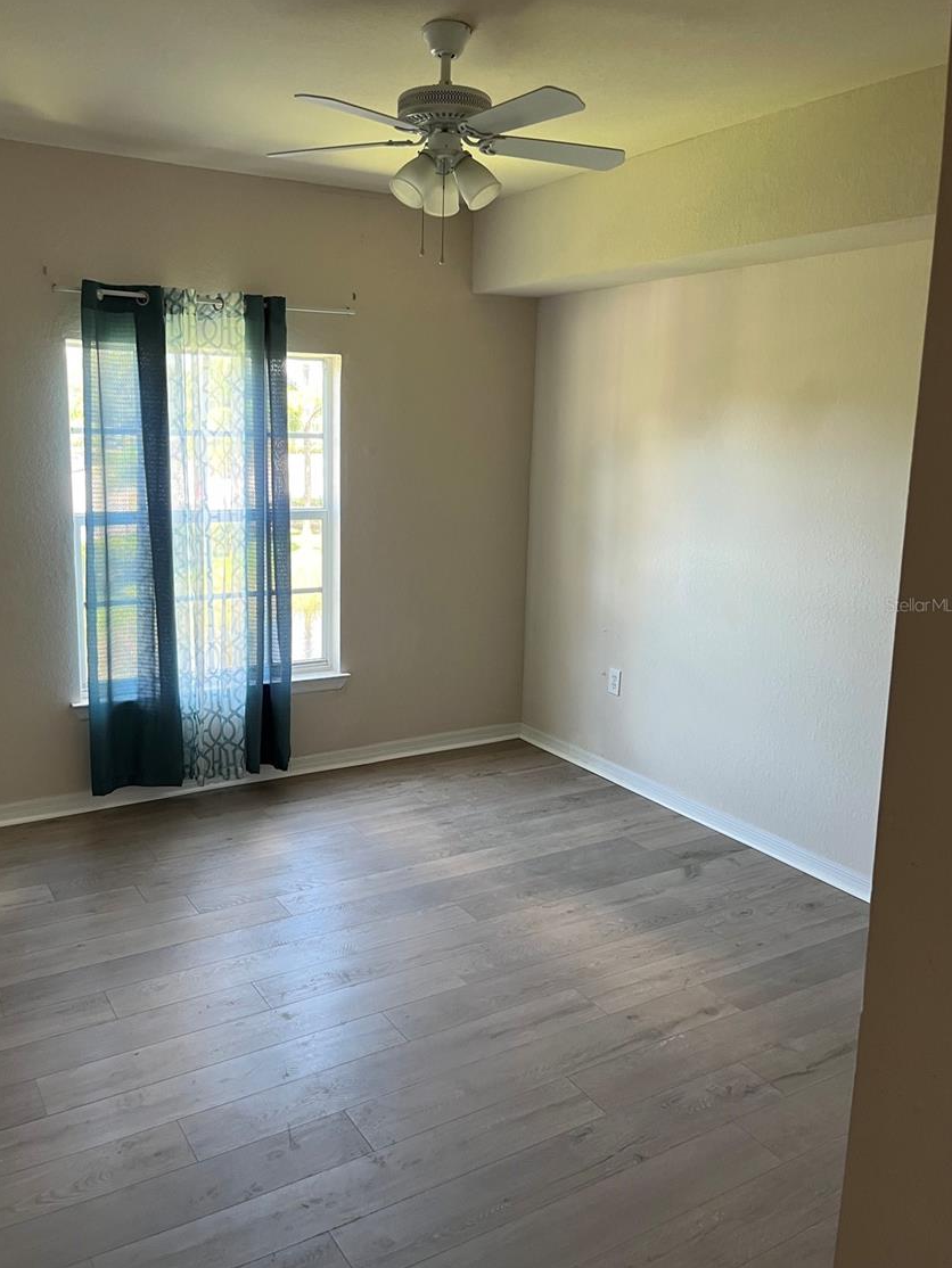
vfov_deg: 63.4
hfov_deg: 49.7
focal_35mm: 28
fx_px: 1026
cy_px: 604
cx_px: 453
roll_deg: -1.5
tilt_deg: -9.6
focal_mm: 5.1
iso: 100
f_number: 1.6
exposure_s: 1/60
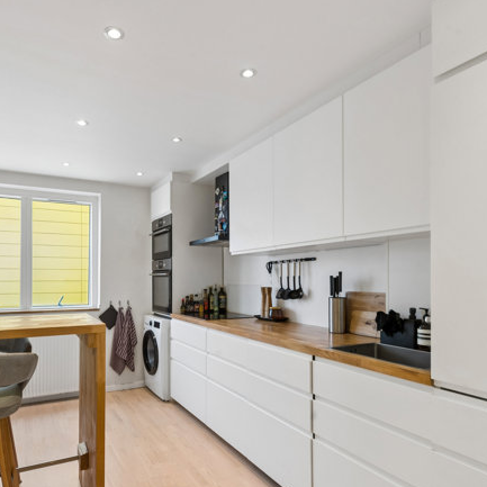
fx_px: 350
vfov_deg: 69.1
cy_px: 287
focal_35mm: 22
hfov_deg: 68.9
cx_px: 195
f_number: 10
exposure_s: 1/13
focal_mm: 14
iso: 250
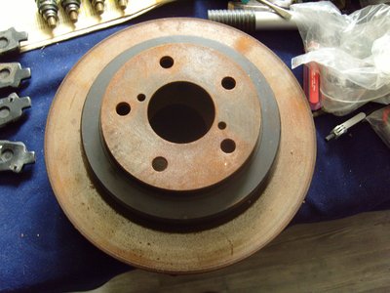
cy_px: 146
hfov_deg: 52.6
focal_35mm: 35
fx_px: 394
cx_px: 195
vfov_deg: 40.7
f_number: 2.8
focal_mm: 7.4
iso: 200
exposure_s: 1/30
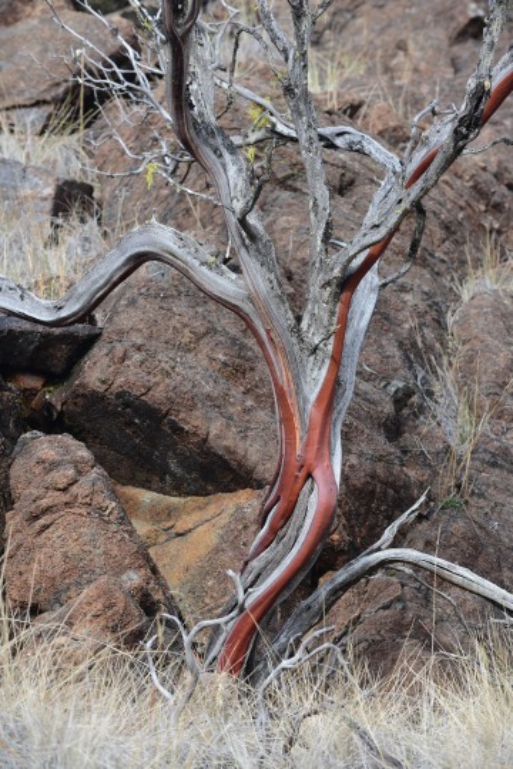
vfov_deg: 14.7
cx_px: 256
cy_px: 384
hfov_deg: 9.8
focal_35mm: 140
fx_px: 2992
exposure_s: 1/200
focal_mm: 140
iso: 320
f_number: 8
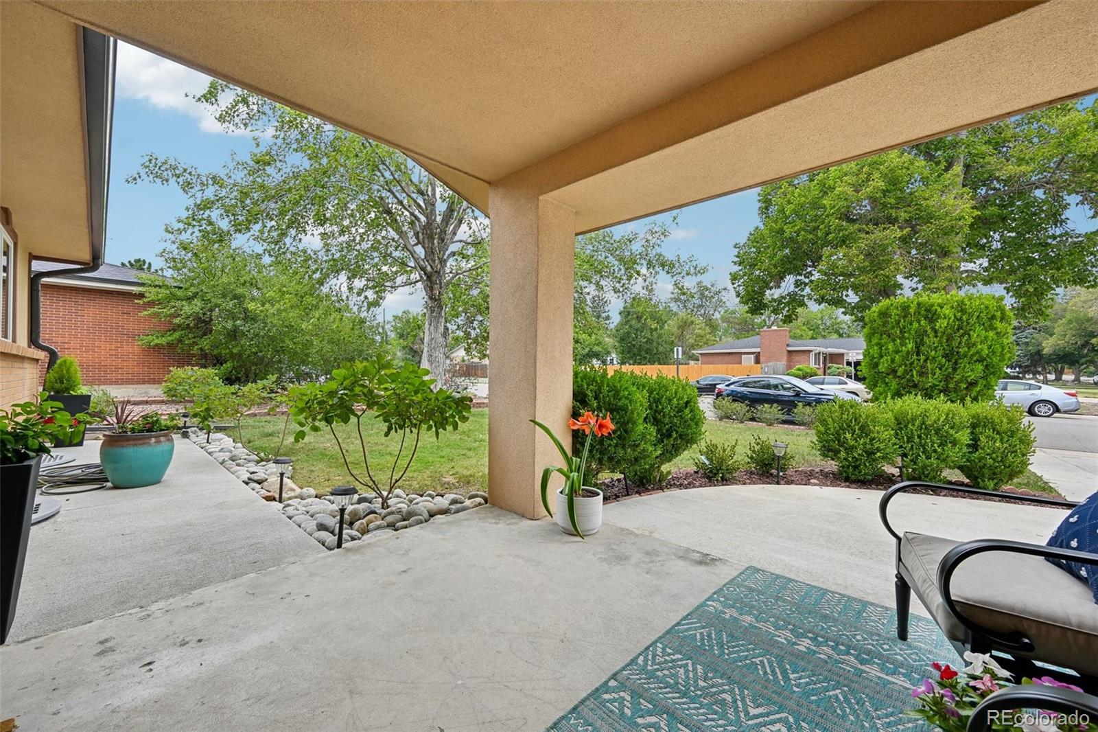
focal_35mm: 14
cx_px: 549
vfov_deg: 81.2
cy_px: 366
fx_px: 427
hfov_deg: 104.3
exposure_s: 1/30
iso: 64
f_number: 10
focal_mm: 14
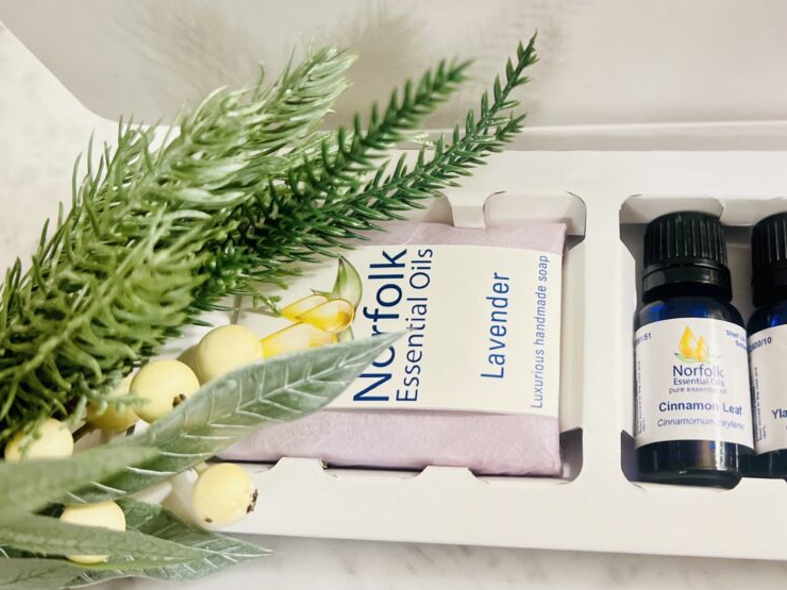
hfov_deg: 50.8
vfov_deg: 39.5
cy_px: 245
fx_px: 818
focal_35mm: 36
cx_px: 499
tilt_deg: -64.1
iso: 400
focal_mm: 5.7
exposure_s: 1/59
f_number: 1.5
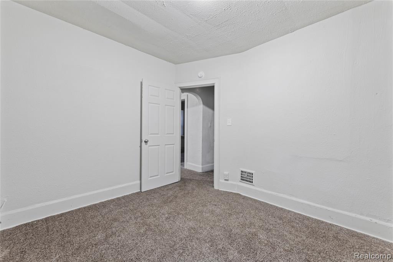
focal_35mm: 14
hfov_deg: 104.3
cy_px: 131
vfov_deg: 81.2
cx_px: 196
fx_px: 153
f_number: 10
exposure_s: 1.3
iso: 400
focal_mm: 14
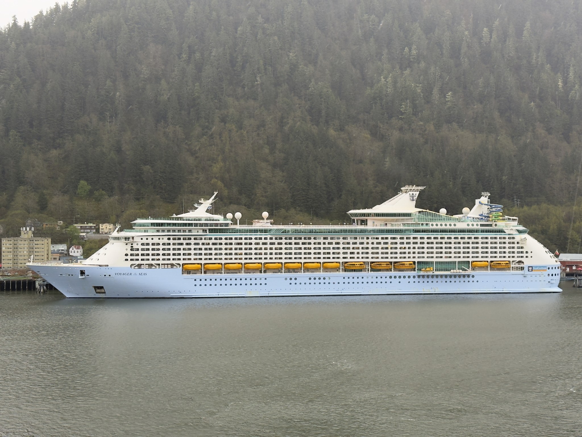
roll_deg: +0.3
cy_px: 218
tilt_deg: +0.0
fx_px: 807
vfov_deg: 30.3
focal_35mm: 48
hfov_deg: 39.7
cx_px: 291
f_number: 1.78
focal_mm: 6.76
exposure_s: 1/354
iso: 80
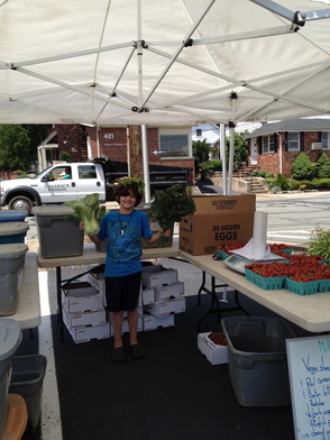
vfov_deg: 52.6
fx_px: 445
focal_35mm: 35
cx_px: 165
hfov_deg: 40.7
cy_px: 220
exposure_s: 1/1103
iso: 64
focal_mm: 4.28
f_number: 2.4
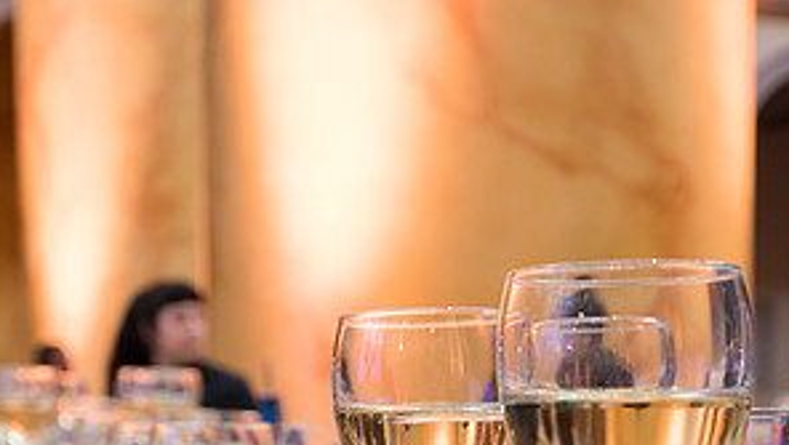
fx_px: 1591
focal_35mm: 76
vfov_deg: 15.4
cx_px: 458
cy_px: 531
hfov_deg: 27.8
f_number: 4.5
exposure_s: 1/40
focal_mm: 35
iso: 1000
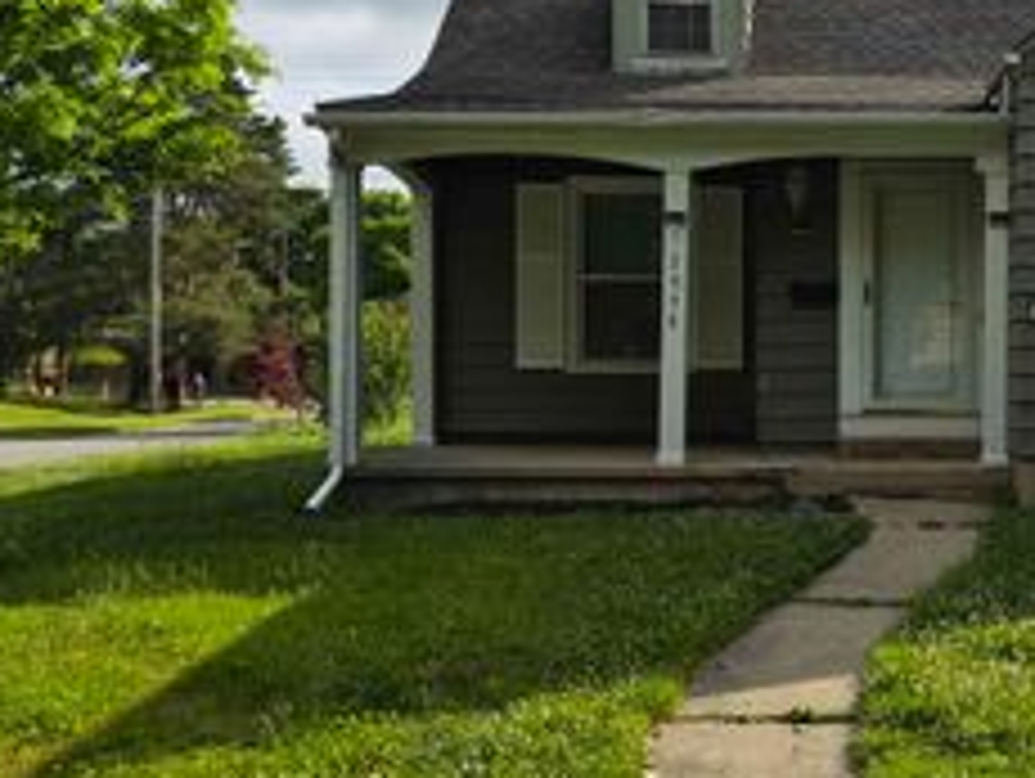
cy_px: 353
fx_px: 1497
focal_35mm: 50
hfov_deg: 36.1
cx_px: 909
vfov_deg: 29.1
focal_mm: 5.4
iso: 50
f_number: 1.8
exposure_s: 1/7696
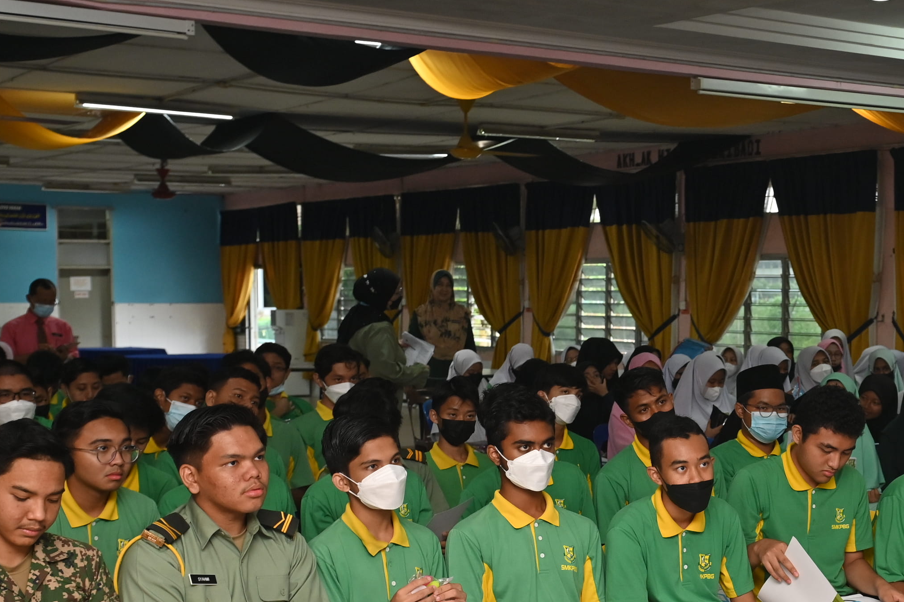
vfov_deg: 19.6
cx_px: 801
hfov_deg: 28.2
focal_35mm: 69
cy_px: 426
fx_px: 1732
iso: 640
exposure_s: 1/160
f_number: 3.5
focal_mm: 31
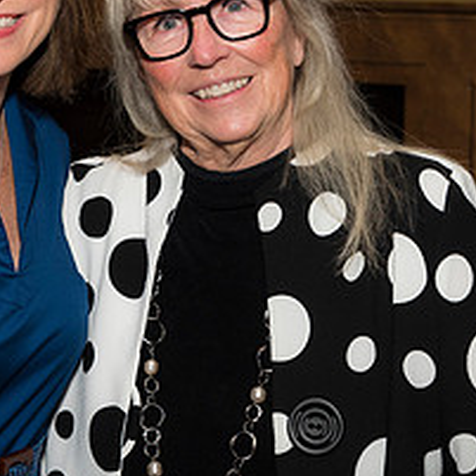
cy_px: 188
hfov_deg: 17.6
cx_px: 109
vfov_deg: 17.7
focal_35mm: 98
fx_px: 1525
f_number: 5.6
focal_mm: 40
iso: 800
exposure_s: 1/125
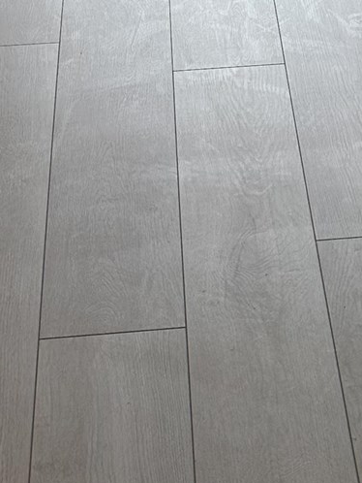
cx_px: 402
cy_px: -403
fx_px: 1546
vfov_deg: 15.2
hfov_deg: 13.1
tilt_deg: -13.9
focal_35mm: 111
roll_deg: -4.6
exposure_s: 1/398
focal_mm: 6.86
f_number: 1.78
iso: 80
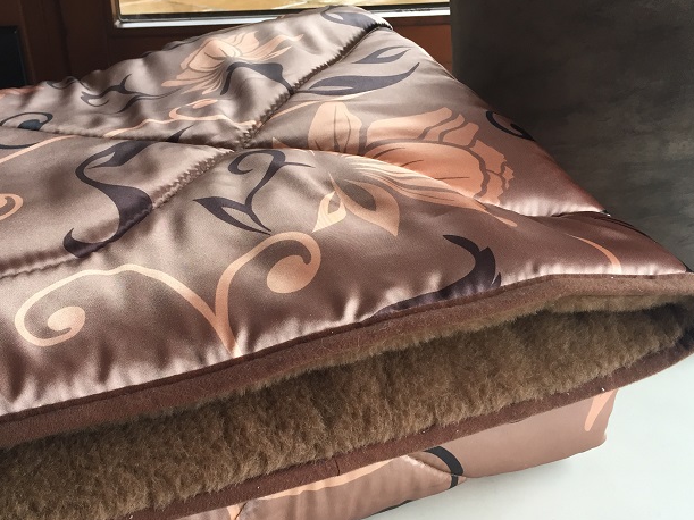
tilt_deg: -32.4
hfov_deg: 48.8
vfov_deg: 37.5
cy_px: 320
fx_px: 762
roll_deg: -0.7
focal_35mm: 38
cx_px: 289
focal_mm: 4.15
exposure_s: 1/33
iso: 32
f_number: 2.2
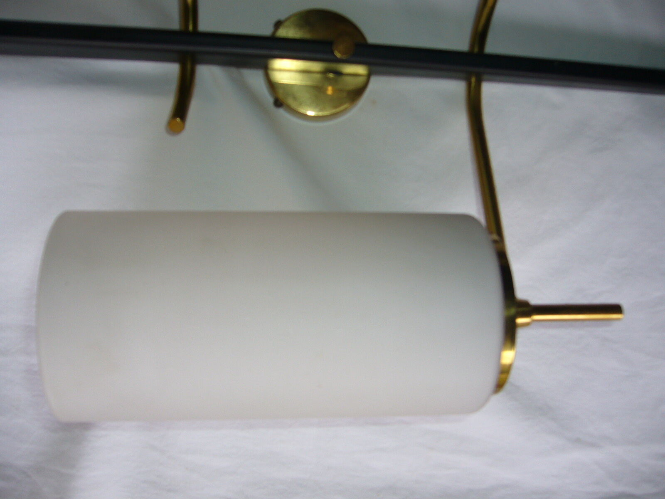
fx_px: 672
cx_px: 332
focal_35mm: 35
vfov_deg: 40.7
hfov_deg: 52.6
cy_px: 250
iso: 80
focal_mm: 5.8
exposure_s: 1/60
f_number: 2.8
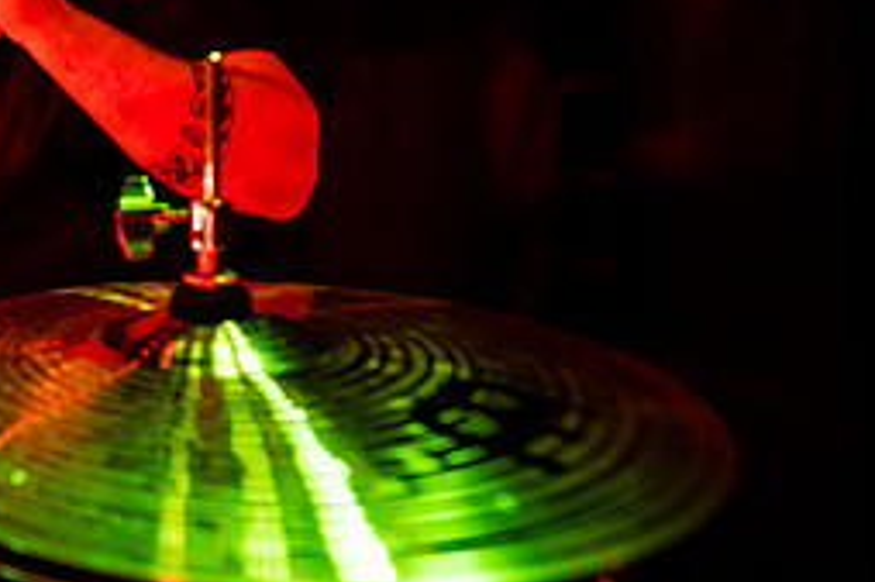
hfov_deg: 44.4
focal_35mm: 32
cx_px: -93
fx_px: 777
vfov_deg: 40.7
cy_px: 208
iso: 640
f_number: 2.8
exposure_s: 1/200
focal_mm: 14
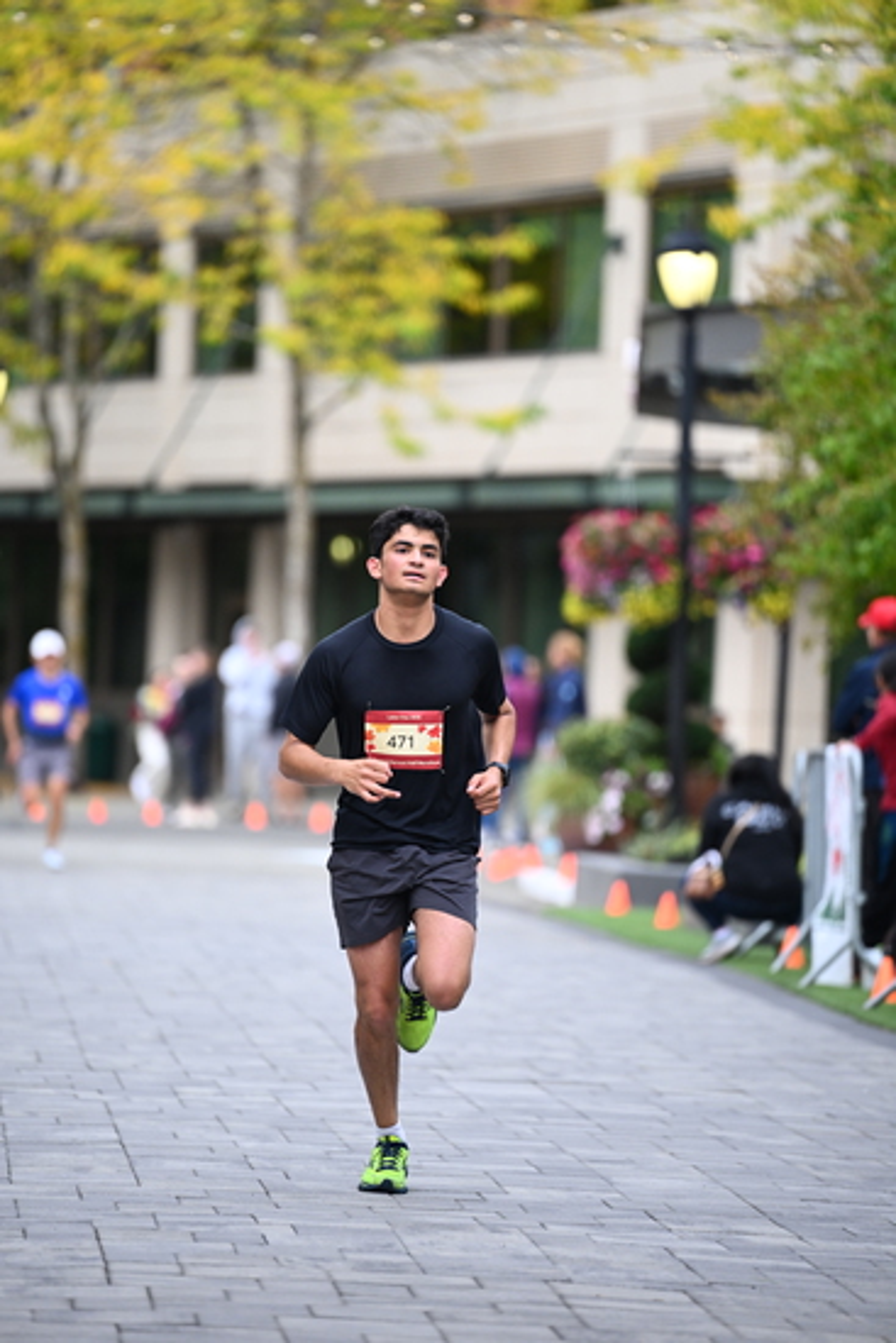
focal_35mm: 200
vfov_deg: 10.3
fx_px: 7461
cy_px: 672
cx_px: 448
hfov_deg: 6.9
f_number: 2.8
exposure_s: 1/1600
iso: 1000
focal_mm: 200
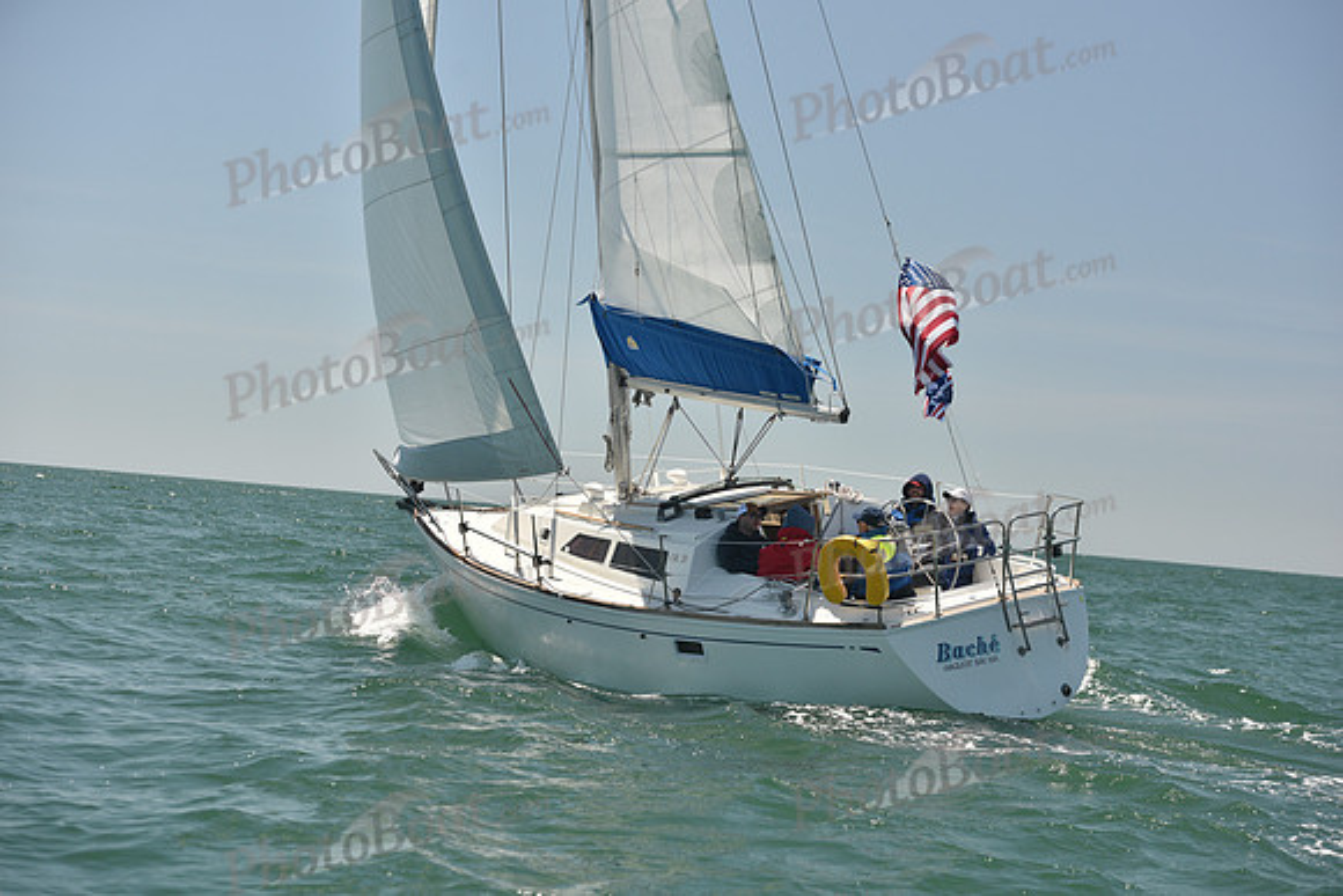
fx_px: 3172
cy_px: 448
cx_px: 672
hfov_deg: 23.9
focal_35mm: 85
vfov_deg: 16.1
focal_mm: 85
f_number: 4.5
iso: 250
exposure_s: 1/800
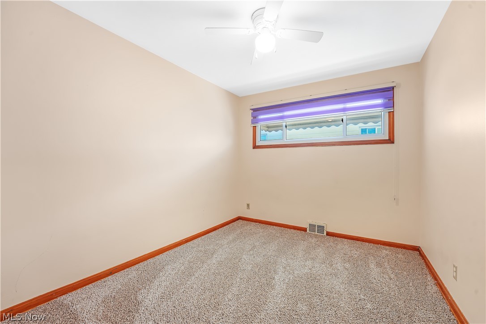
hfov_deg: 104.3
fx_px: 189
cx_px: 243
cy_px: 162
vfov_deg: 81.2
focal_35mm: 14
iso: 100
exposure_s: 1
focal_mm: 14
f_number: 8
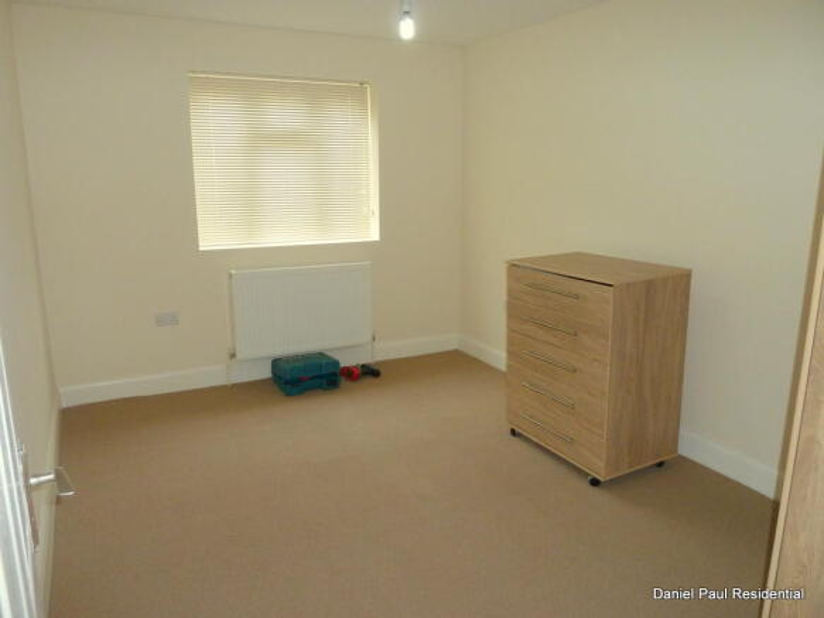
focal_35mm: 25
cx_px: 412
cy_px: 309
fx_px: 595
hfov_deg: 69.4
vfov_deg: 54.9
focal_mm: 4.1
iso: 200
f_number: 3.3
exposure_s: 1/30
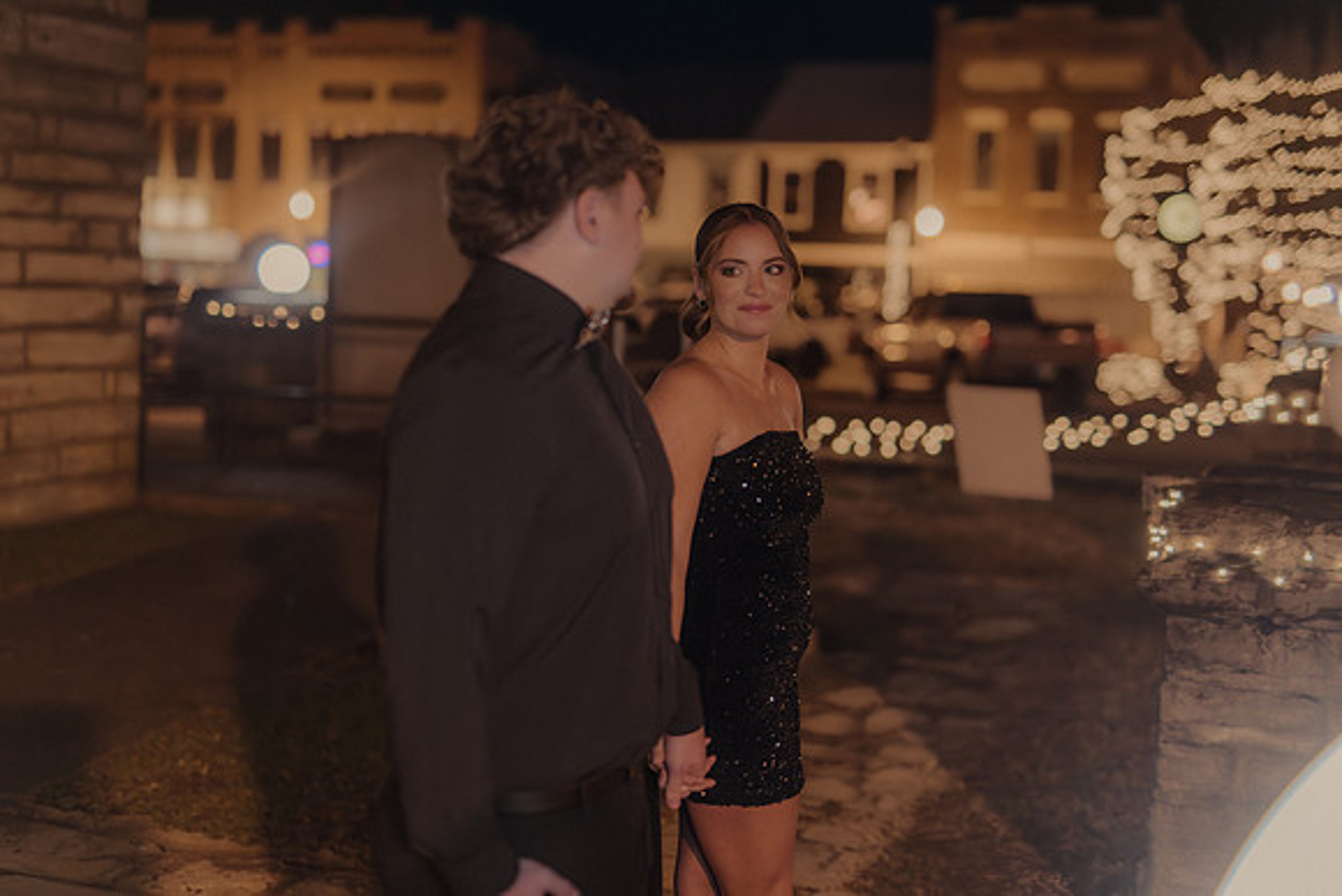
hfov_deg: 39.6
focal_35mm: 50
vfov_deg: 27.0
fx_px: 1864
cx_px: 671
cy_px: 448
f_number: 1.4
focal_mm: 50
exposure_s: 1/250
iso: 2500
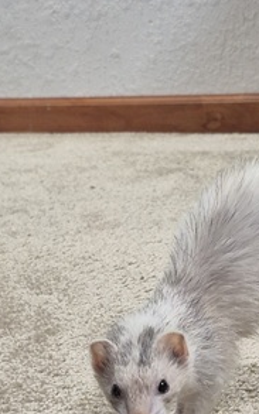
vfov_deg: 41.7
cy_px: 296
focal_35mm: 47
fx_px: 531
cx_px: 247
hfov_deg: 26.2
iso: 200
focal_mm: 5.4
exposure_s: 1/120
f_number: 1.8
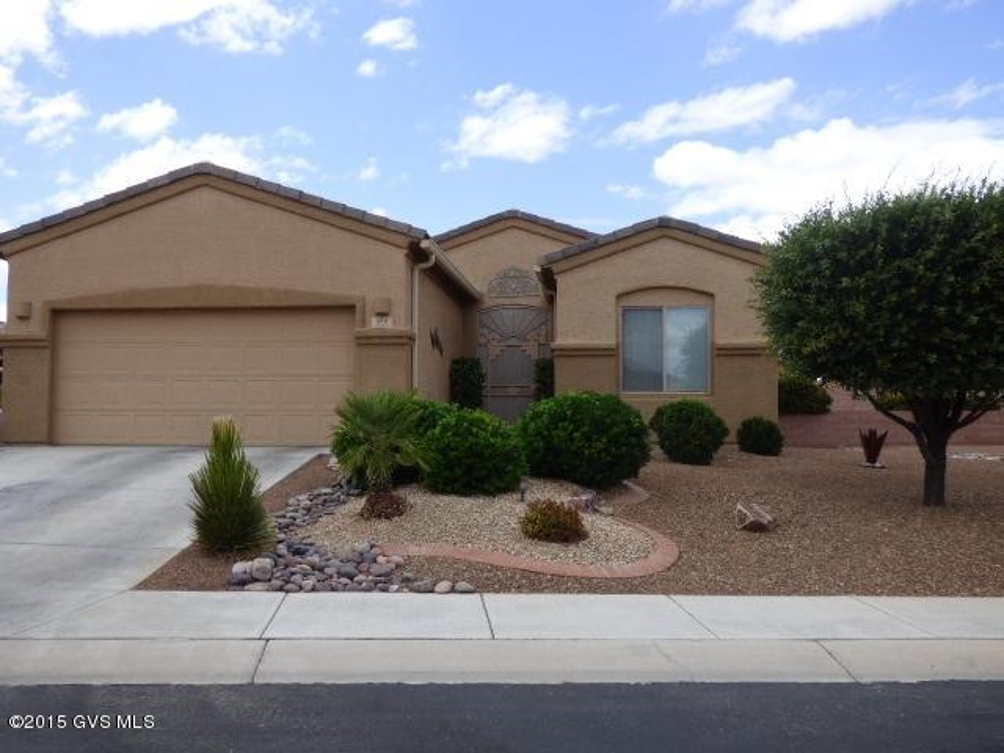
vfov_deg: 42.9
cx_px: 502
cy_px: 376
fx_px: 957
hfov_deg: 55.4
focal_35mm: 33
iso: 100
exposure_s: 1/800
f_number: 3.4
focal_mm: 5.78
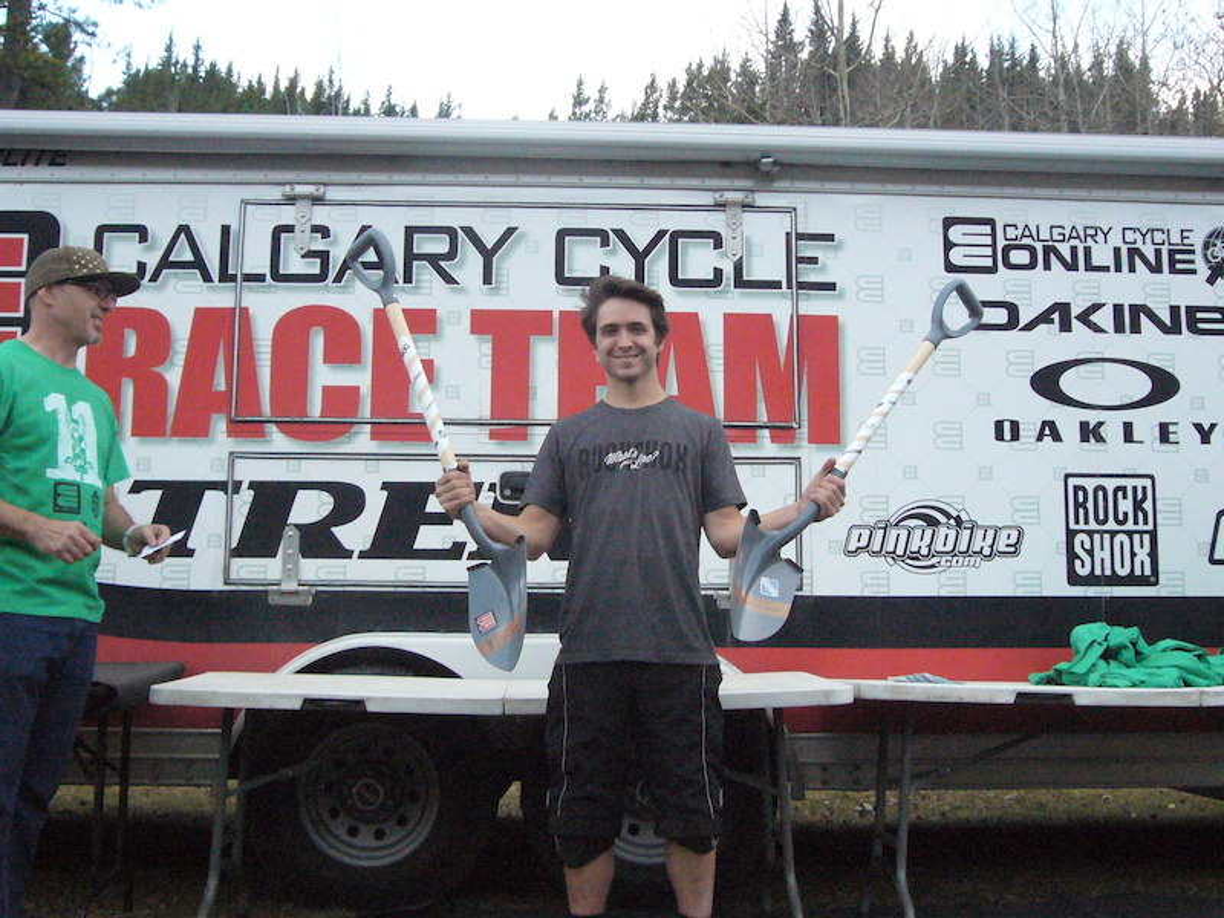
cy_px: 459
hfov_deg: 46.8
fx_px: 1414
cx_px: 612
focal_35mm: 40
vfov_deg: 36.0
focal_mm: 4.7
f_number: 5.6
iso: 400
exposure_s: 1/160
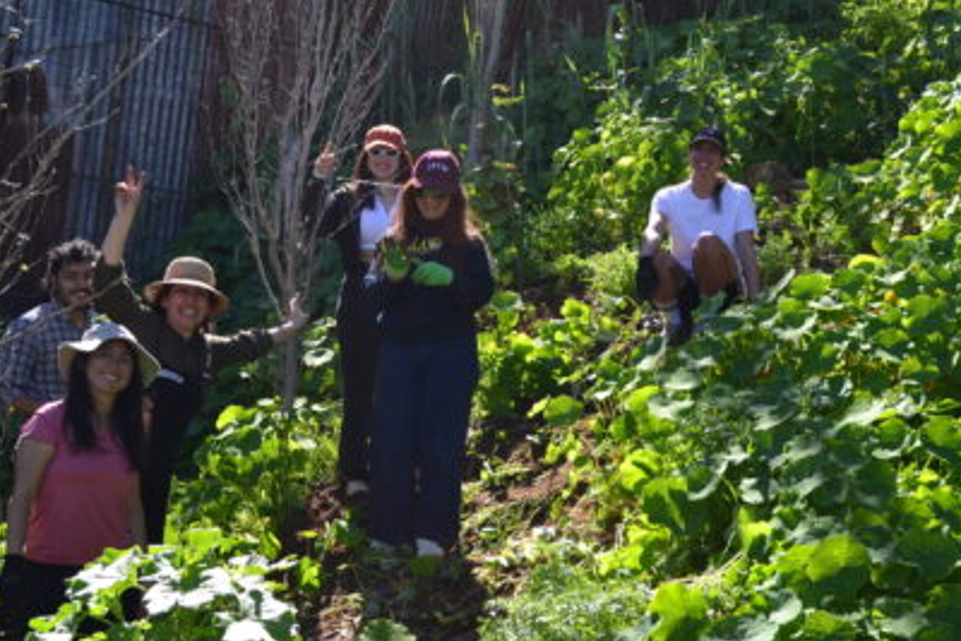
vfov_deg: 25.1
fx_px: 1442
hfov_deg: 36.9
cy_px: 355
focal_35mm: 54
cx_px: 478
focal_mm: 24
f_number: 5.6
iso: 100
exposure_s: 1/125
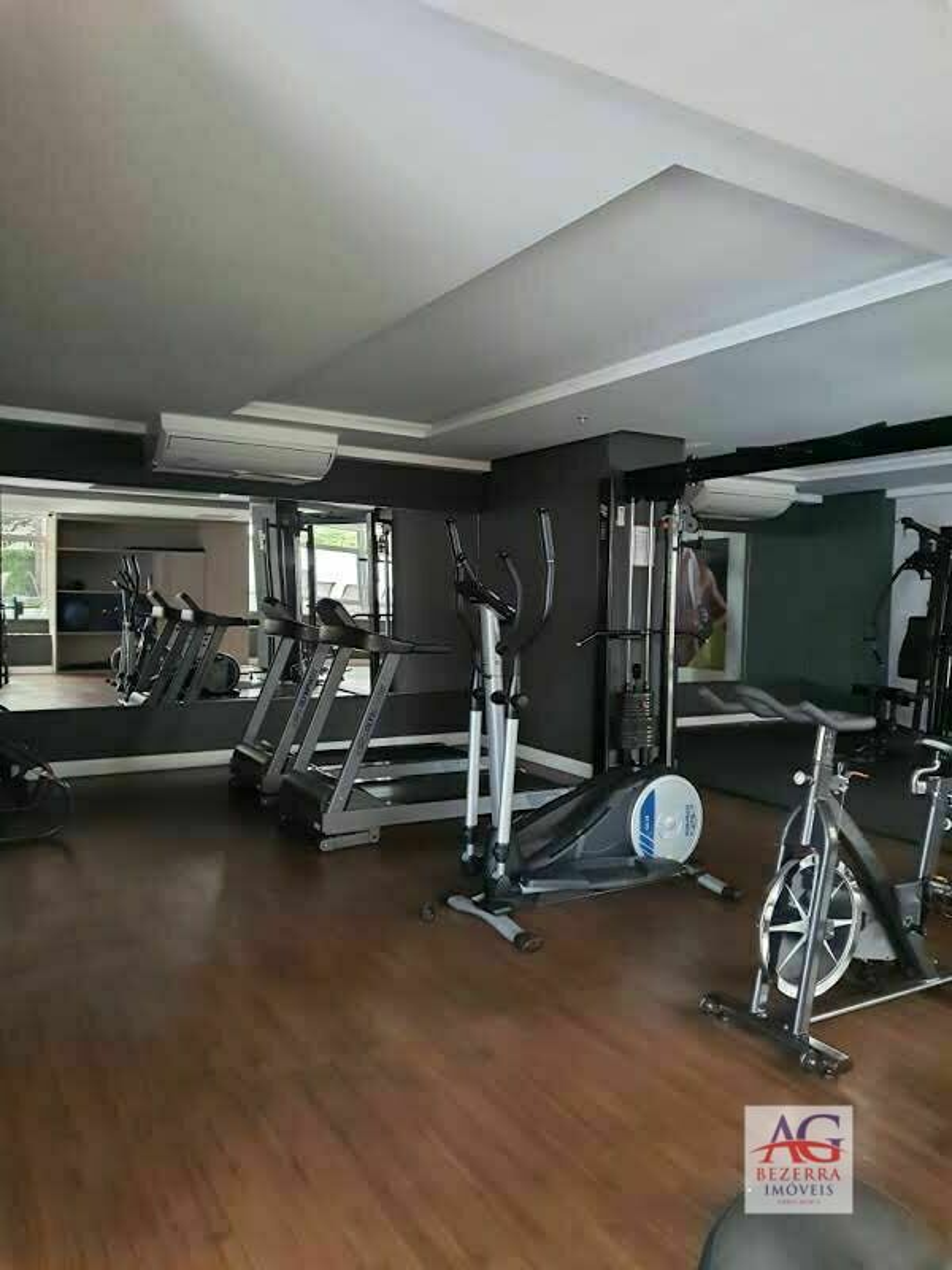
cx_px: 476
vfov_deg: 71.6
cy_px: 635
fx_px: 880
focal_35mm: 24
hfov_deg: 56.8
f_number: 1.8
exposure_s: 1/24
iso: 640
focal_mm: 5.23
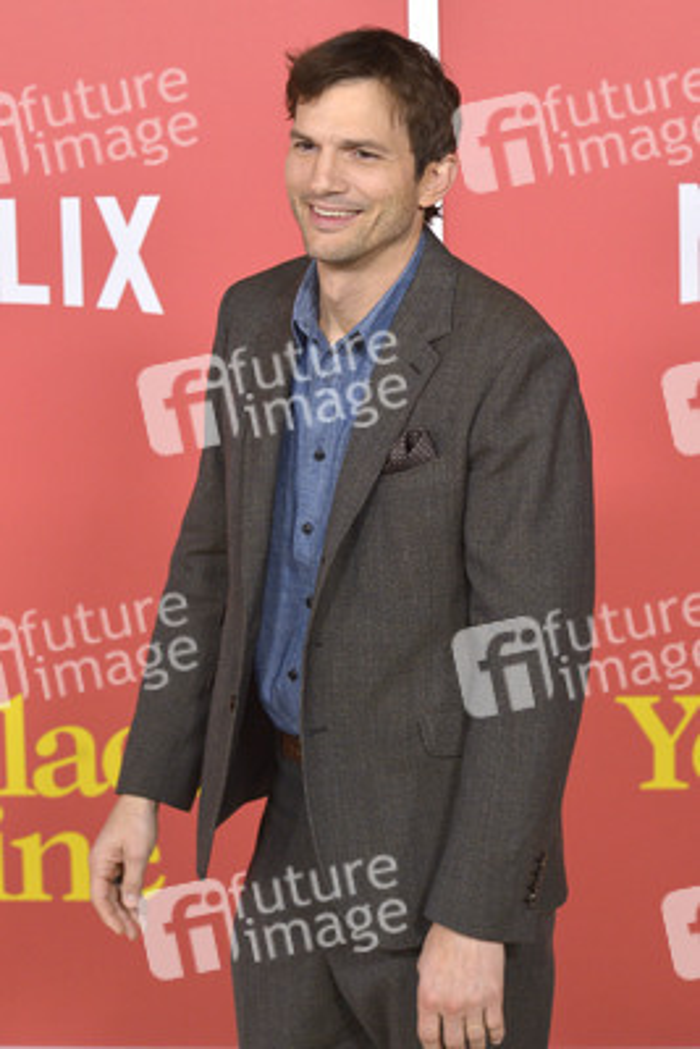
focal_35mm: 70
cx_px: 350
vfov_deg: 28.8
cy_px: 524
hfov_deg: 19.5
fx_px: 2040
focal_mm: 70
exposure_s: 1/320
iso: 1600
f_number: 6.3
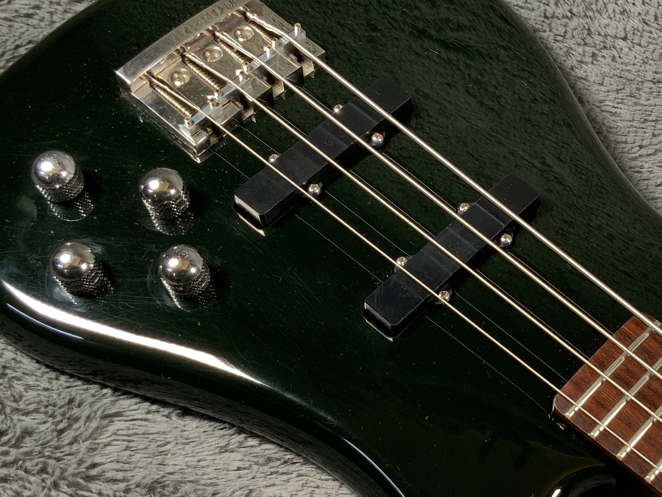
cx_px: 534
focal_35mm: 63
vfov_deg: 23.2
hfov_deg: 30.0
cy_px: 324
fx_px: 1205
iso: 64
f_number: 1.8
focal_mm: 3
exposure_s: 1/78
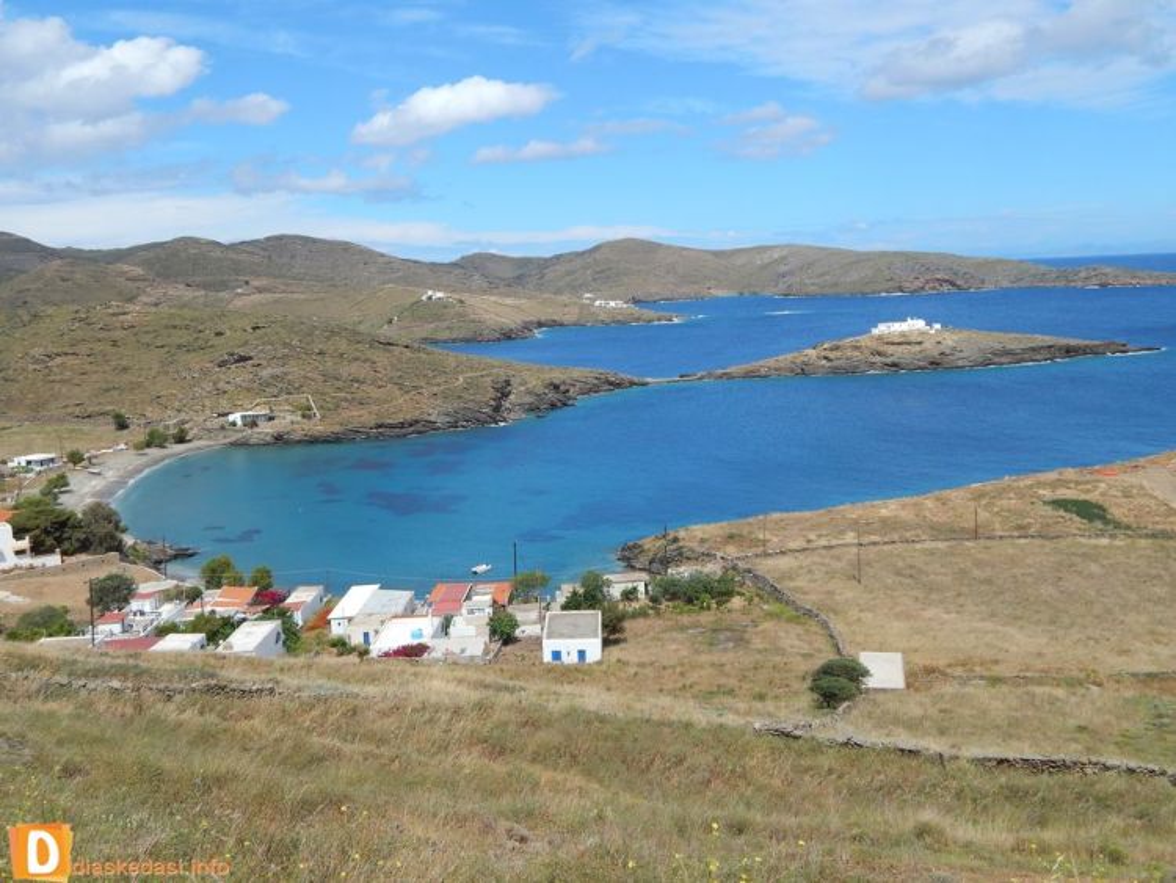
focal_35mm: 35
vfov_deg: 40.7
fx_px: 1189
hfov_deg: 52.6
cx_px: 588
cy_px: 442
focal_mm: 6.1
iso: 125
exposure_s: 1/640
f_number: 6.7
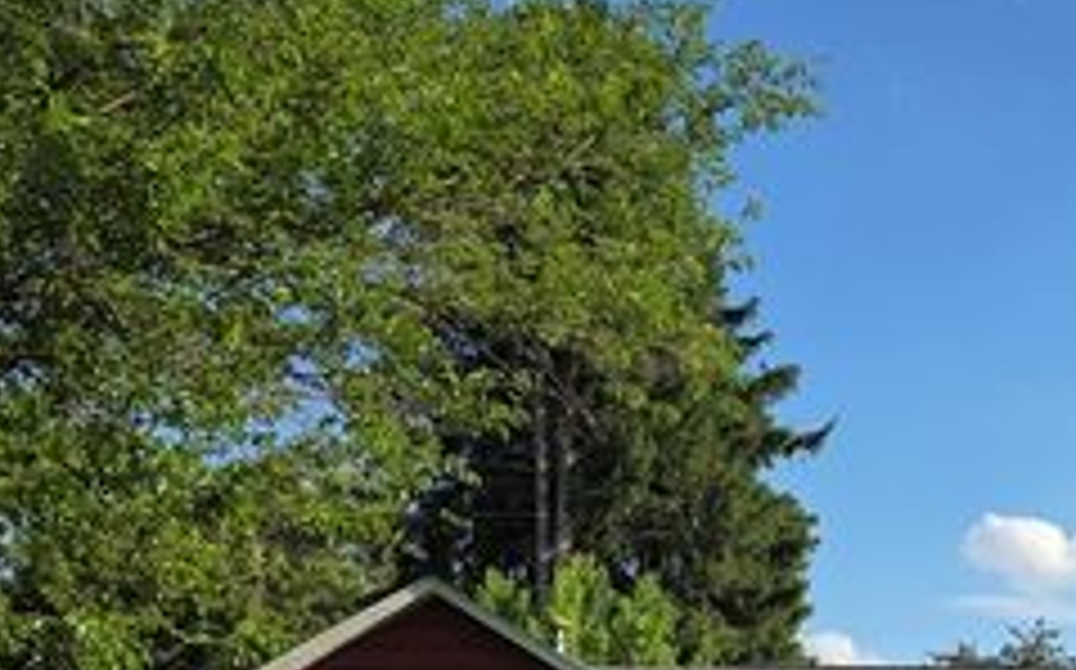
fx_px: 1494
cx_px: 1112
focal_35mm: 51
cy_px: 668
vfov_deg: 24.2
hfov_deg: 35.3
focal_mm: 6.3
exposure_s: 1/3891
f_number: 1.7
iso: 80
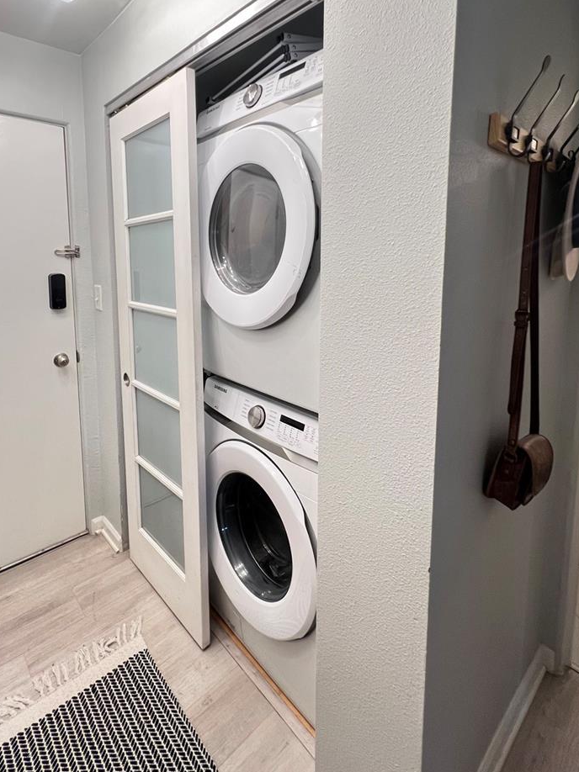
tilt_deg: -6.1
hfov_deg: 74.3
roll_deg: +0.5
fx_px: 379
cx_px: 247
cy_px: 300
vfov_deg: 89.6
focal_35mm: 17
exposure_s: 1/120
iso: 200
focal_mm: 1.57
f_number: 1.8
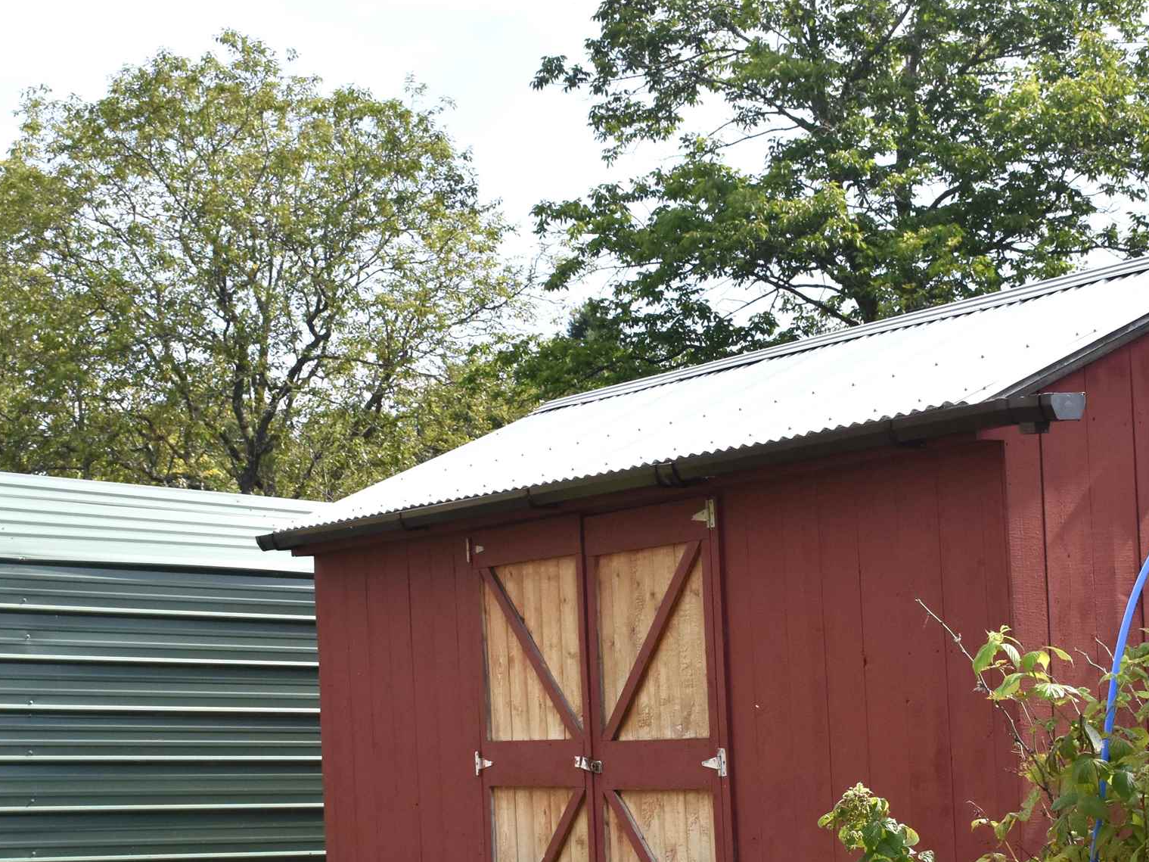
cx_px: 709
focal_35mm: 70
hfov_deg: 27.7
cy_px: 700
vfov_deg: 20.7
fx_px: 2323
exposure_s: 1/500
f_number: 8
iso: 720
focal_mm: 24
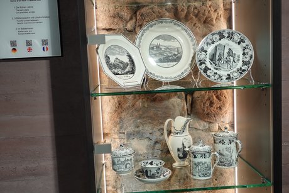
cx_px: 144
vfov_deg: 46.4
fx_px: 225
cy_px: 96
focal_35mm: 28
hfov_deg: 65.5
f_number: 2.8
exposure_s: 1/80
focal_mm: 11.11
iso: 125
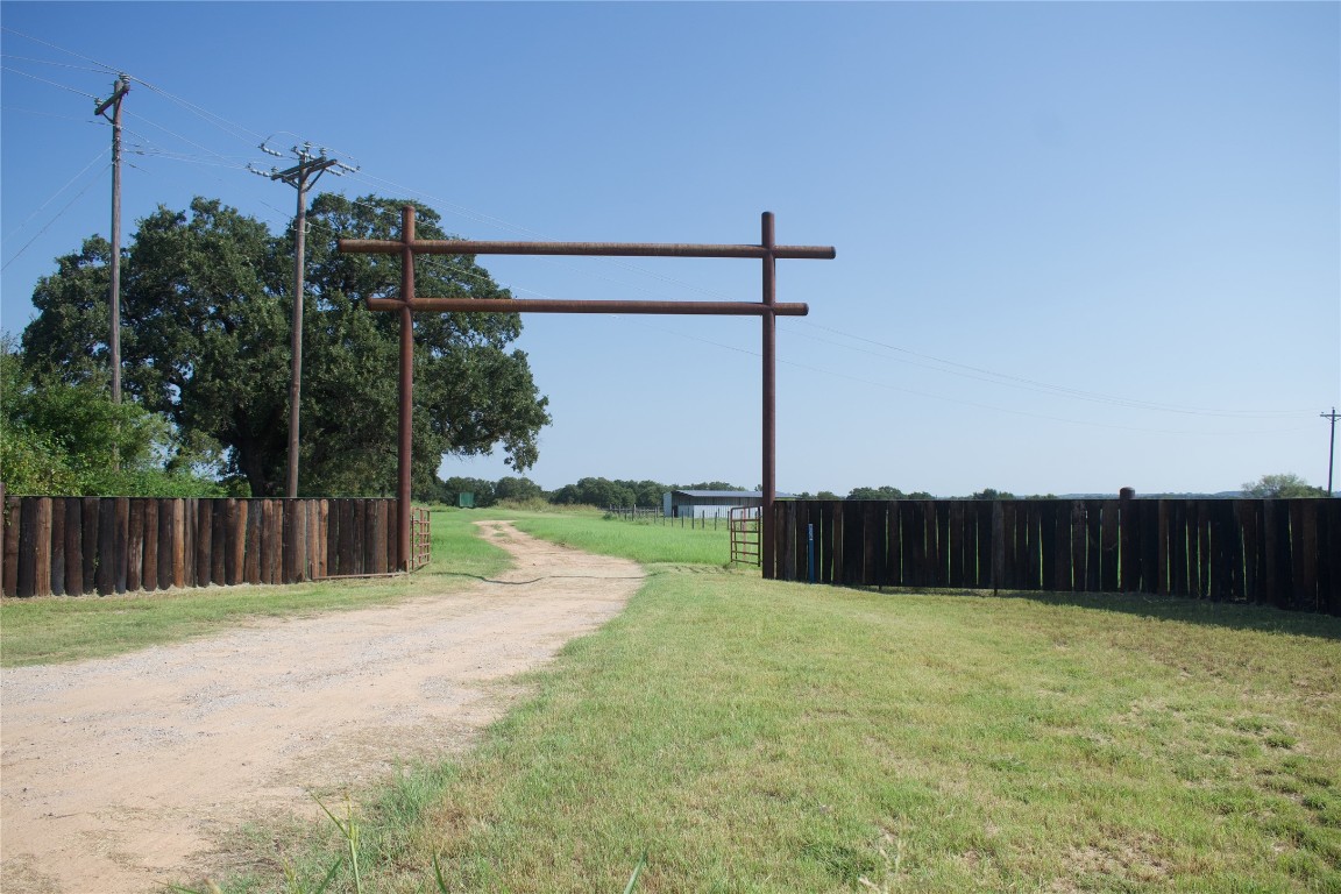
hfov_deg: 59.5
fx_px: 1173
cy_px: 447
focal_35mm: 32
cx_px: 670
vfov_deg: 41.7
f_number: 7.1
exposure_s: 1/1600
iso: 400
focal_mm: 21
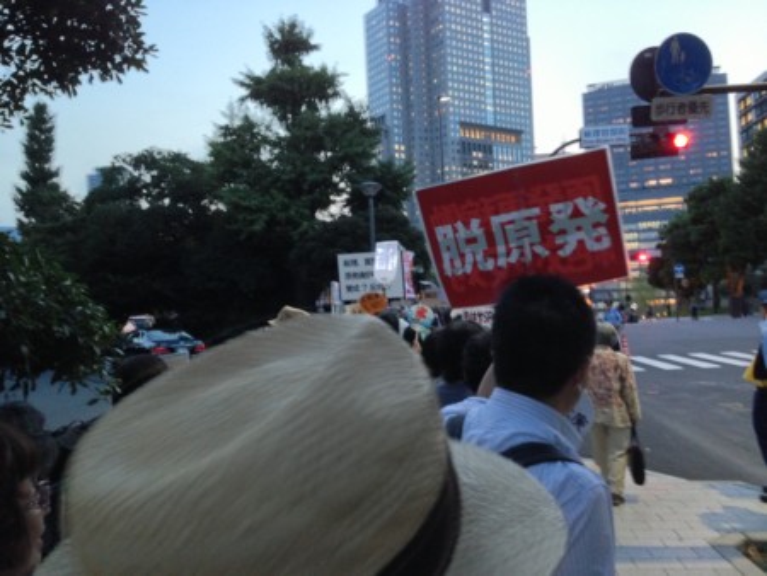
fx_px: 732
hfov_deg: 55.3
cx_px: 384
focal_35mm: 33
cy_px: 288
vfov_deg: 43.0
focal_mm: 4.13
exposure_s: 1/20
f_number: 2.4
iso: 400
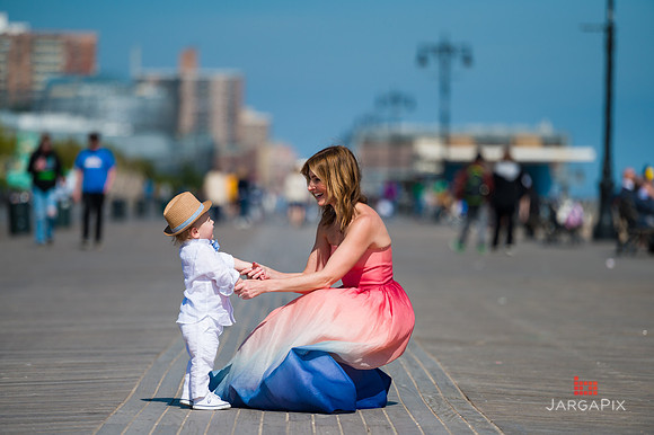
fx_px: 3631
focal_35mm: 200
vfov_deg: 6.9
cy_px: 218
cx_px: 327
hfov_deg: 10.3
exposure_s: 1/8000
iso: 200
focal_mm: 200
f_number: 3.2
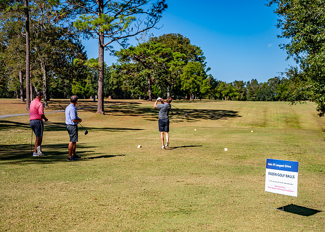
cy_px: 123
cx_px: 178
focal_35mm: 53
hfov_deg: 37.0
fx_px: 485
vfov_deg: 26.9
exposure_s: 1/5000
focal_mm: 45
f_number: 2.8
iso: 100
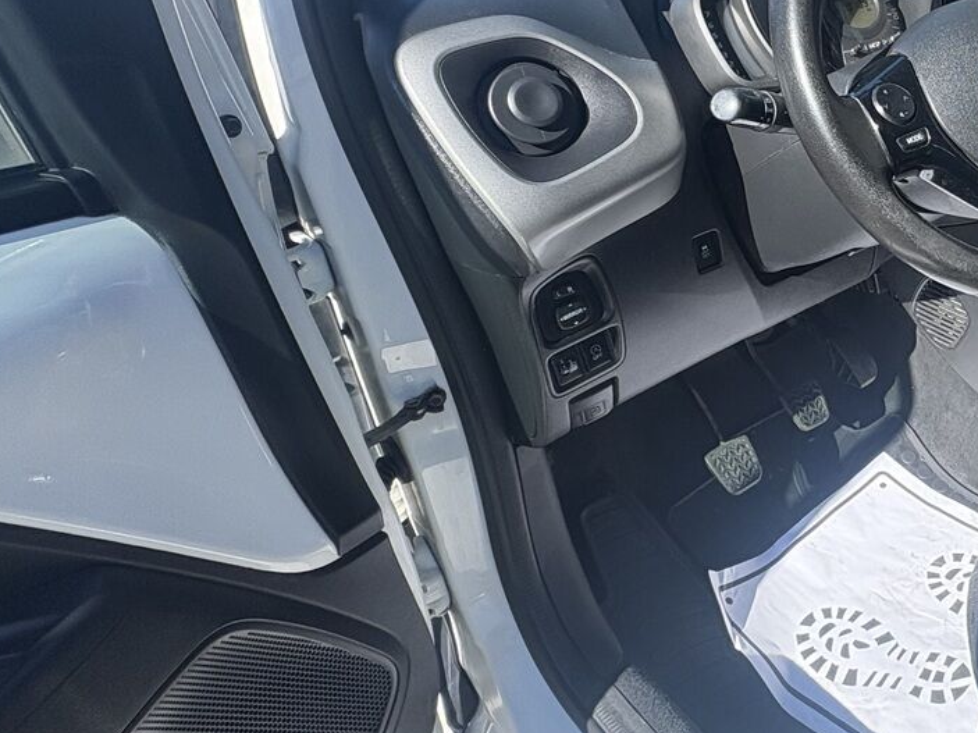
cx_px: 1000
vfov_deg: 41.4
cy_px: 261
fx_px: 960
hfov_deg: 44.9
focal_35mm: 34
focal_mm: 2.22
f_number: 2.2
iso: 64
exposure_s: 1/596
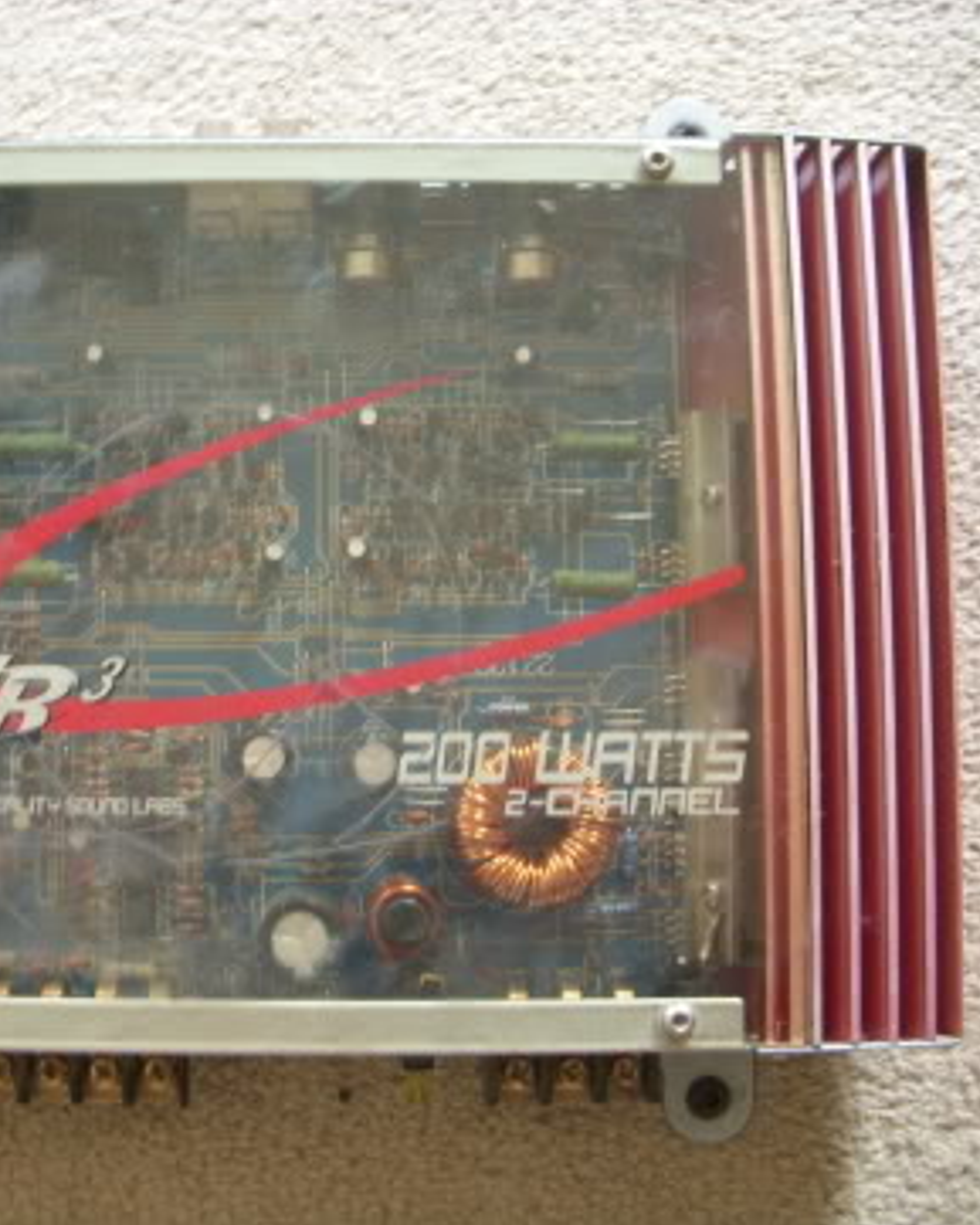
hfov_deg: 29.9
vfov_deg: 37.3
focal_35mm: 50
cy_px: 609
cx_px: 268
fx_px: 1812
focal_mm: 6.3
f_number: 3.3
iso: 250
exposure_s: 1/8
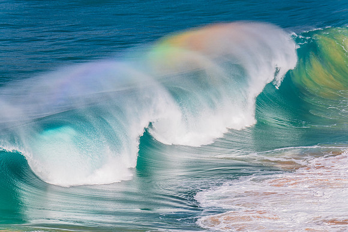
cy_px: 116
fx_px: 5801
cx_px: 174
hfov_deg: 3.4
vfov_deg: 2.3
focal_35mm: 600
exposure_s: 1/400
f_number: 8
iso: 100
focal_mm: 600
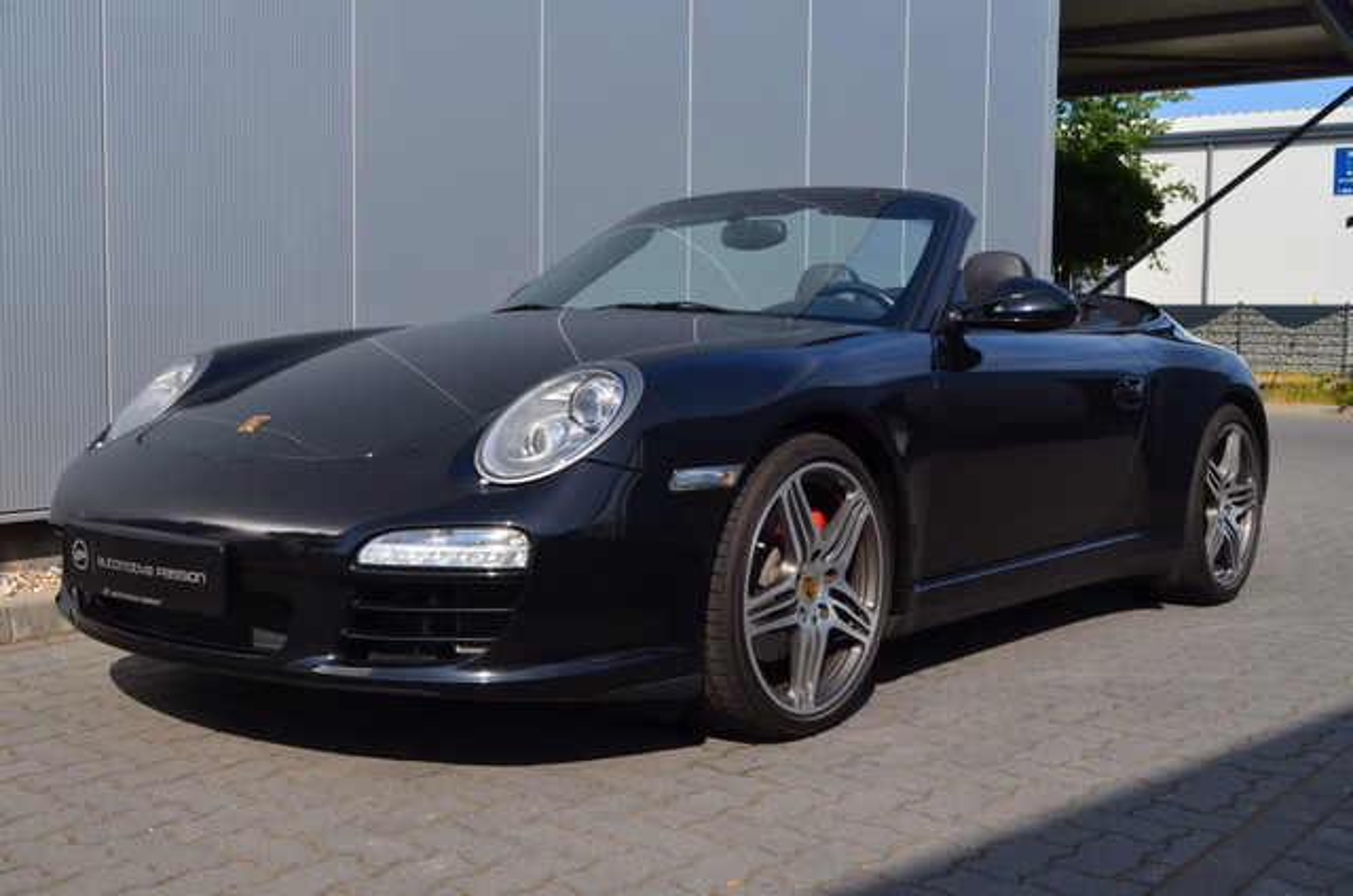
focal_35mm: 42
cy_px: 448
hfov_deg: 46.5
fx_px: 1575
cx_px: 676
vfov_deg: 31.8
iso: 140
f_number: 11
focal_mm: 28
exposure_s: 1/125
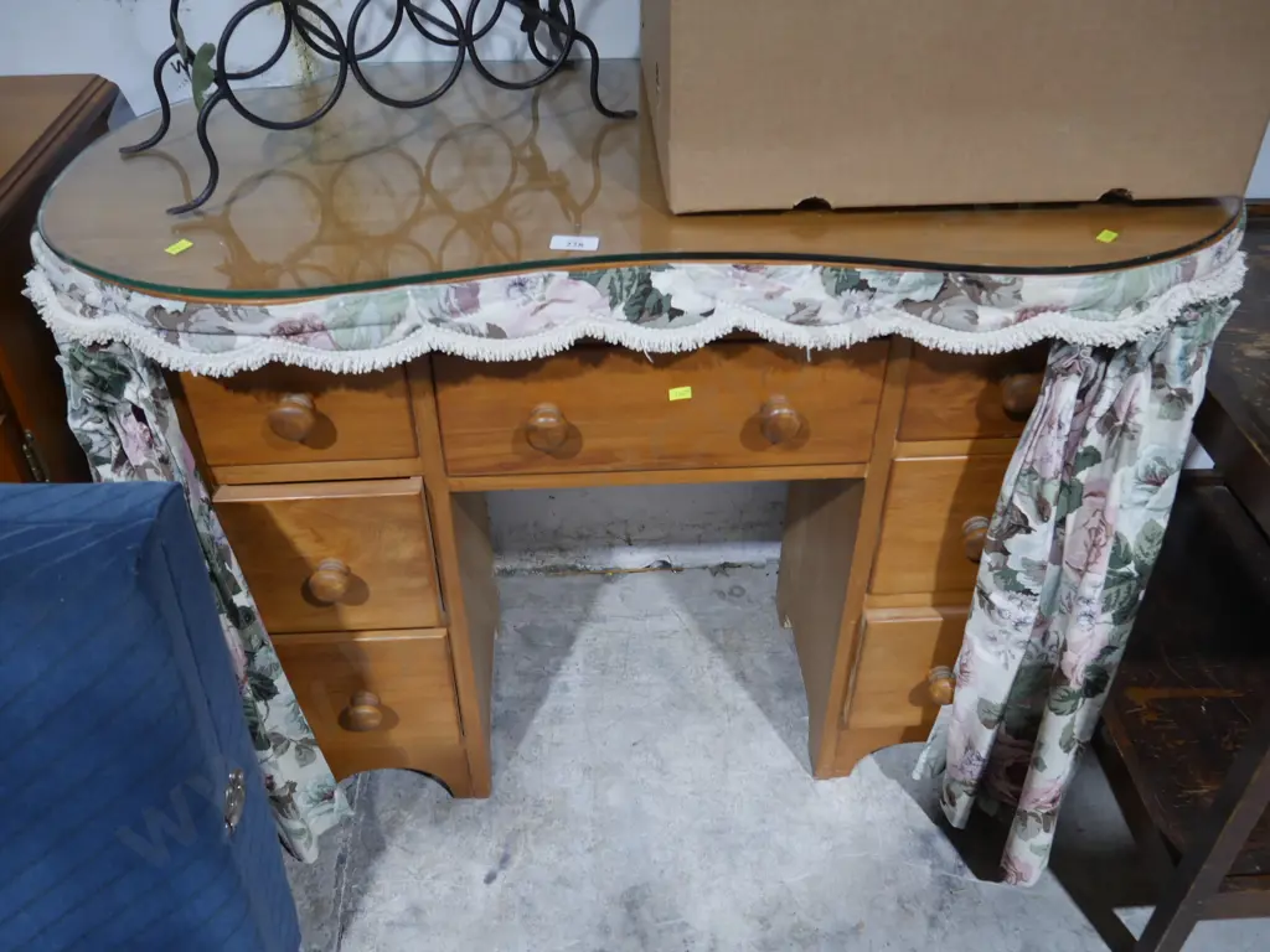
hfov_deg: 60.0
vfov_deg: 46.8
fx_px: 1101
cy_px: 476
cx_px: 635
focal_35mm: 30
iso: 500
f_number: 3.6
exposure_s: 1/60
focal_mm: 15
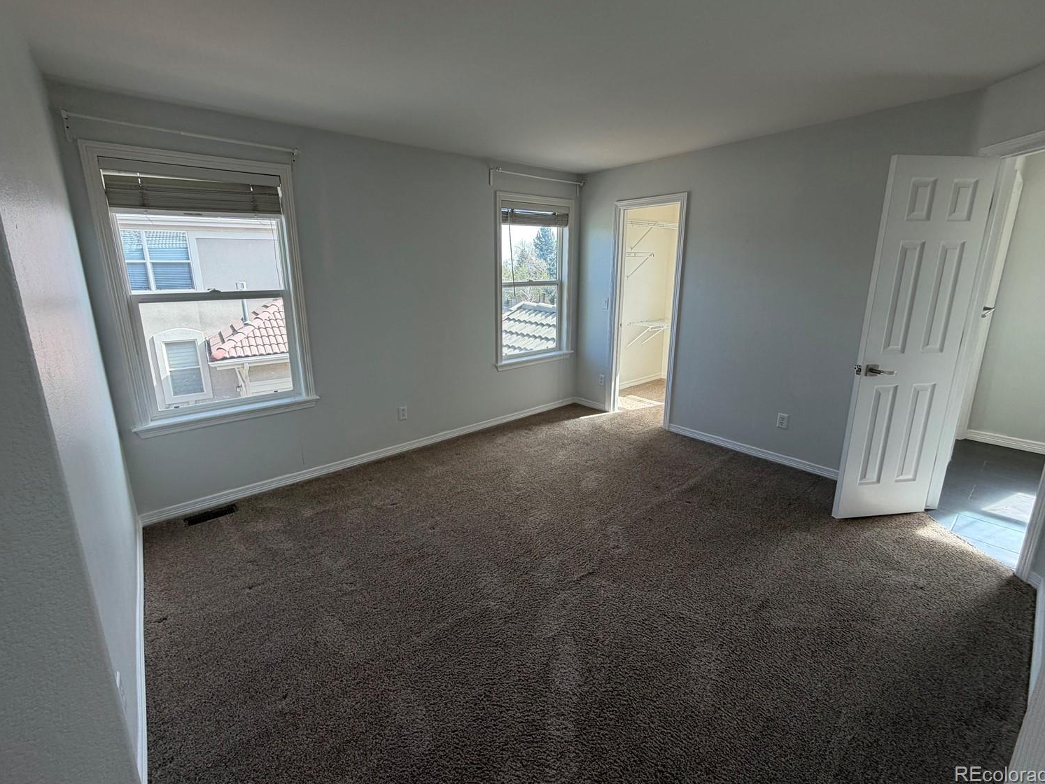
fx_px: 453
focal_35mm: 15
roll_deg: +1.0
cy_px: 369
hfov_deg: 98.1
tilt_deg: -13.3
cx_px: 508
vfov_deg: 81.7
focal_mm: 2.22
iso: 64
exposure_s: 1/121
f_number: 2.2
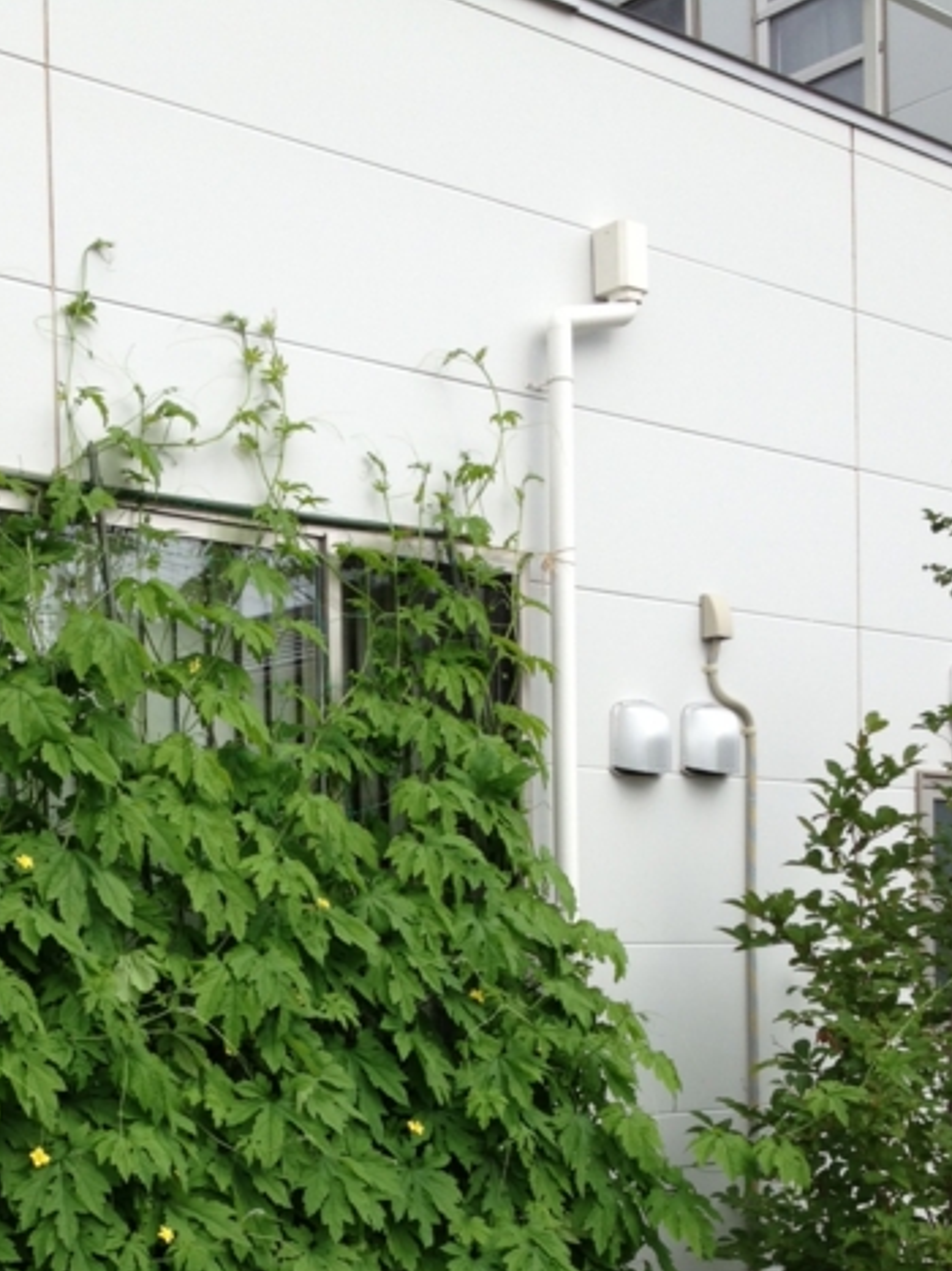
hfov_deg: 24.2
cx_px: 272
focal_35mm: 60
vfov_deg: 31.3
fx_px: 2201
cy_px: 1042
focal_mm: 4.28
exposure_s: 1/890
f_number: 2.4
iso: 50
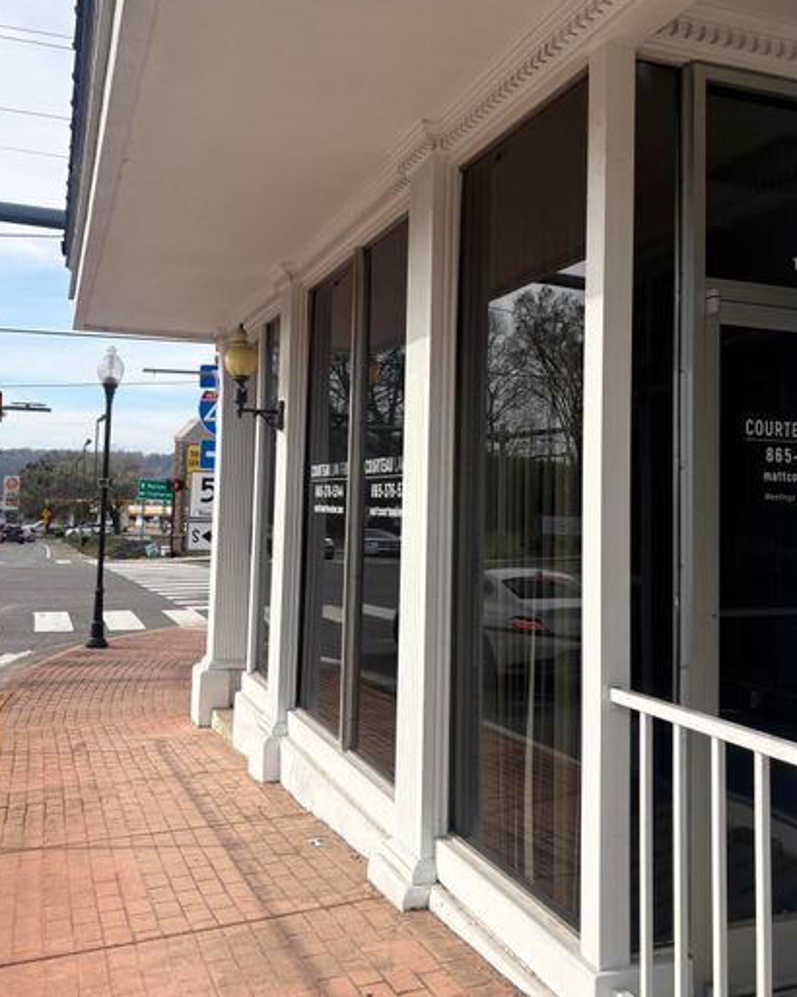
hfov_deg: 44.5
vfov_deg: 54.1
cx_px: 430
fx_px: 974
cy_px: 438
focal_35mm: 33
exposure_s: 1/2283
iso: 50
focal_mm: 5.96
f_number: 1.6
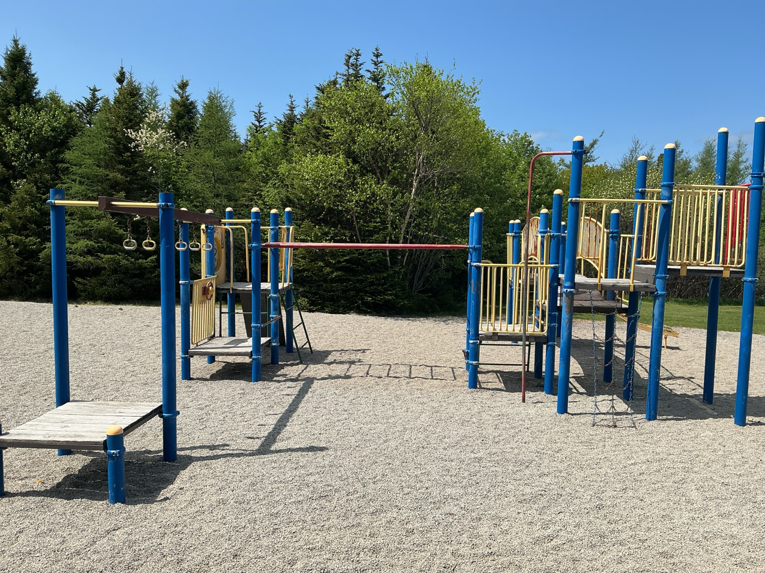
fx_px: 641
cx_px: 382
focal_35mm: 29
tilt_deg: -4.7
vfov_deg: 48.2
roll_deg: +0.3
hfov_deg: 61.7
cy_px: 286
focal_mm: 3
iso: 25
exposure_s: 1/2320
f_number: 1.8
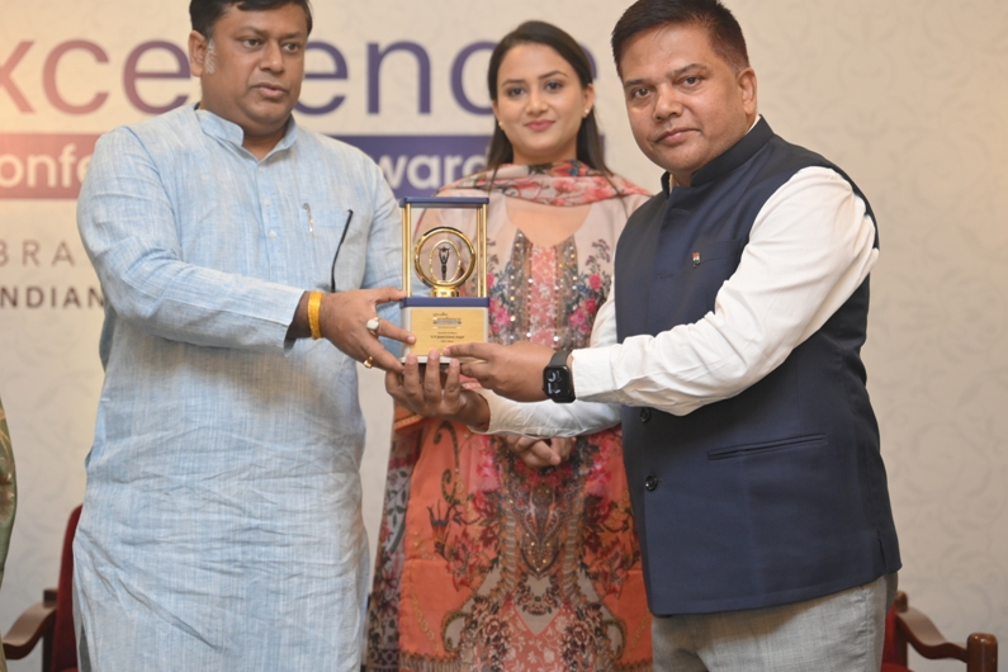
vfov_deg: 18.7
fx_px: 2044
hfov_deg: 27.7
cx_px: 476
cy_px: 293
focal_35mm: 73
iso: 640
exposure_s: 1/160
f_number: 2.8
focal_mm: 64
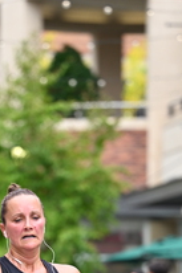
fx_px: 2332
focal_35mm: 307
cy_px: 297
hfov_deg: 4.5
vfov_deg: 6.7
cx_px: 59
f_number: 2.8
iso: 640
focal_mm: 115
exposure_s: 1/1600
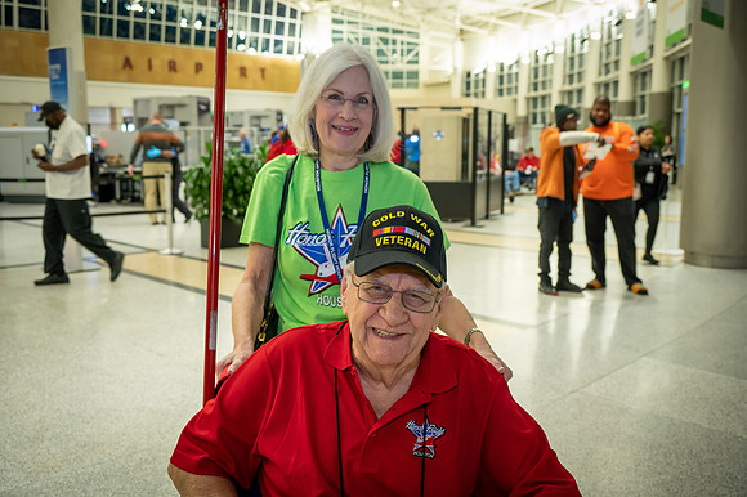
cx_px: 374
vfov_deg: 37.8
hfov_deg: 54.5
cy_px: 248
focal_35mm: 35
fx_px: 726
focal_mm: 35
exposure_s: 1/100
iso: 2200
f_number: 5
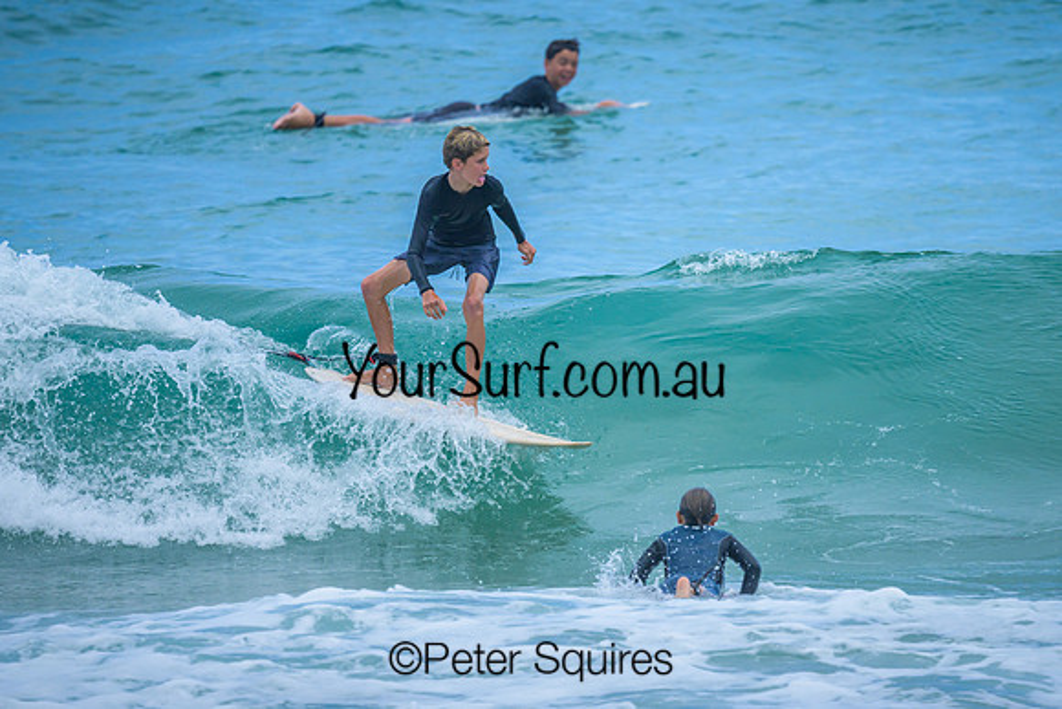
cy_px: 284
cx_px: 576
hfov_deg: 1.9
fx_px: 32429
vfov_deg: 1.3
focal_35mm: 1099
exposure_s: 1/2500
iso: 500
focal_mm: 800
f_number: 6.3
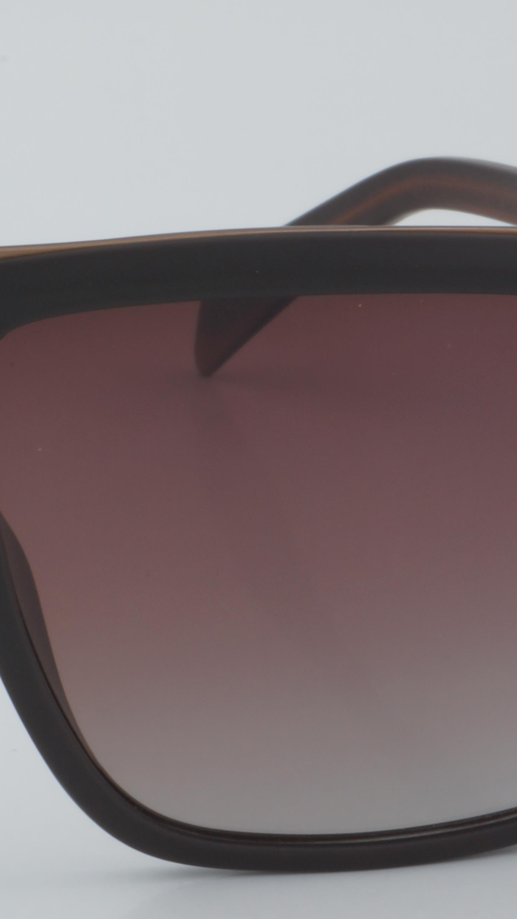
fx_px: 4411
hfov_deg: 6.6
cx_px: -179
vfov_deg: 11.9
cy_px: 477
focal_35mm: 181
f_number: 32
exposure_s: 1/3
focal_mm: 50
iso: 100
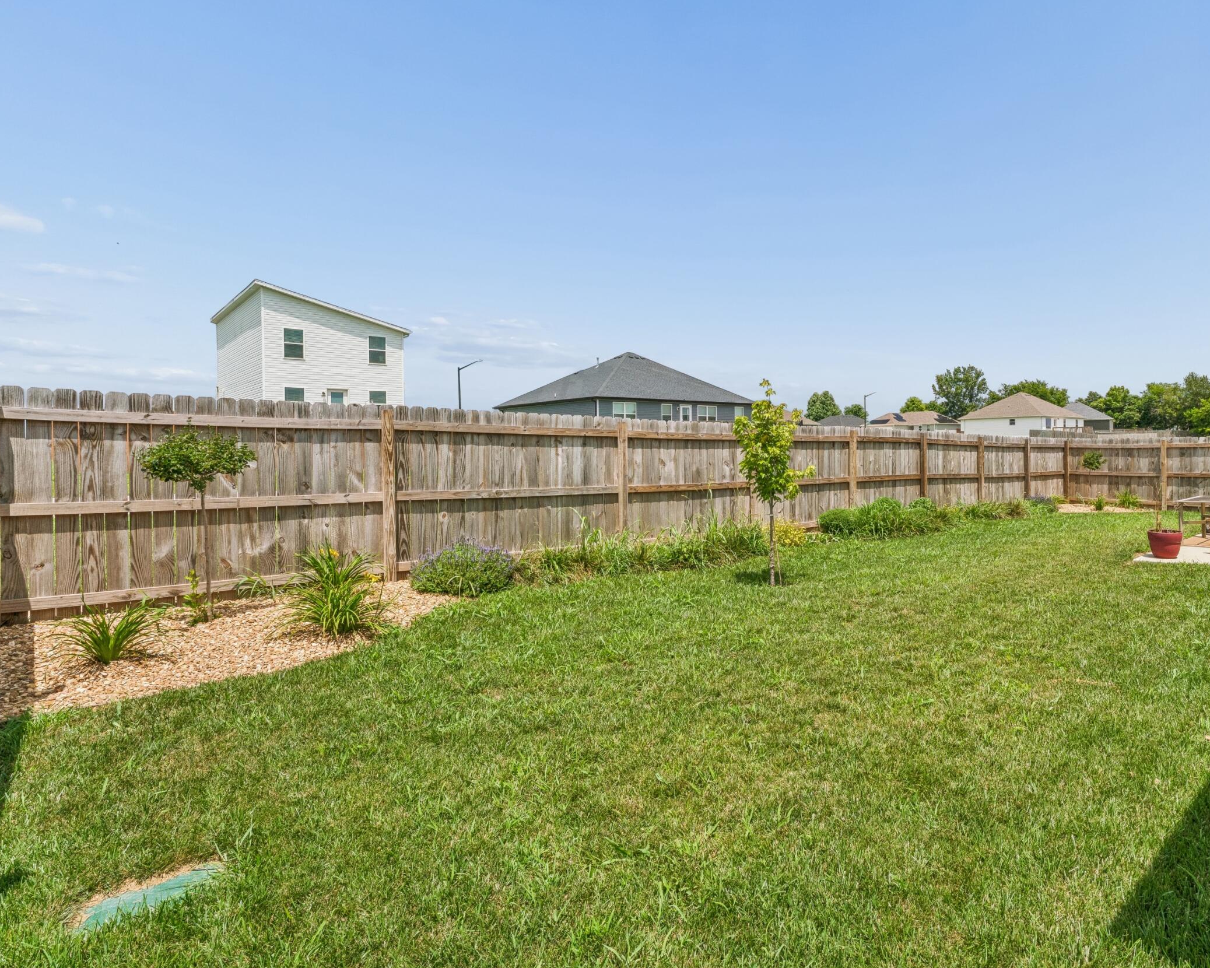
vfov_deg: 70.6
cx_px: 786
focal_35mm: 19
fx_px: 680
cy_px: 433
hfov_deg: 81.0
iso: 400
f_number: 14
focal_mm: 14
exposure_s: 1/640
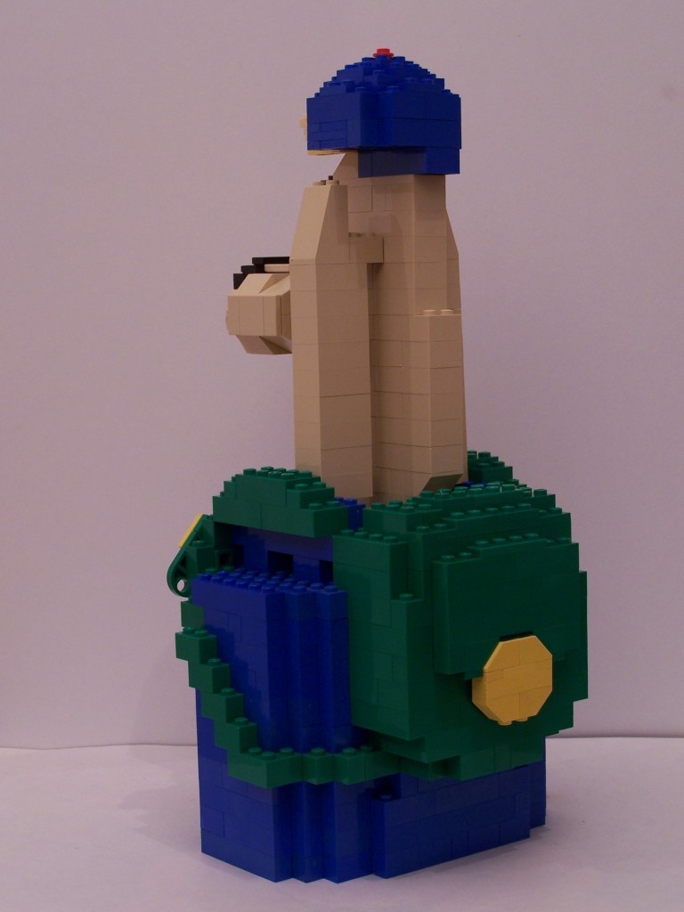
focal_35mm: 67
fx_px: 1765
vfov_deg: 29.0
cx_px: 342
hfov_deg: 21.9
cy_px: 456
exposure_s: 1/3
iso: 80
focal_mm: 11.1
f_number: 3.2
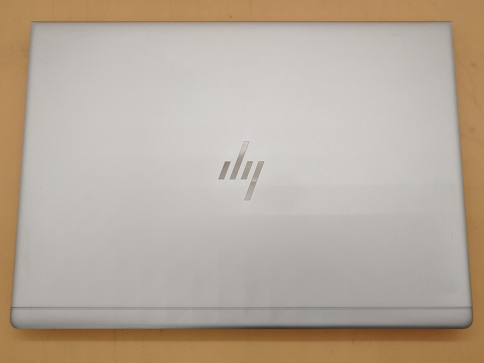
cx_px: 242
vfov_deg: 42.9
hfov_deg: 55.4
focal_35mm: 33
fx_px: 461
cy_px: 182
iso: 50
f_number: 1.8
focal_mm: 4.36
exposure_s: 1/425
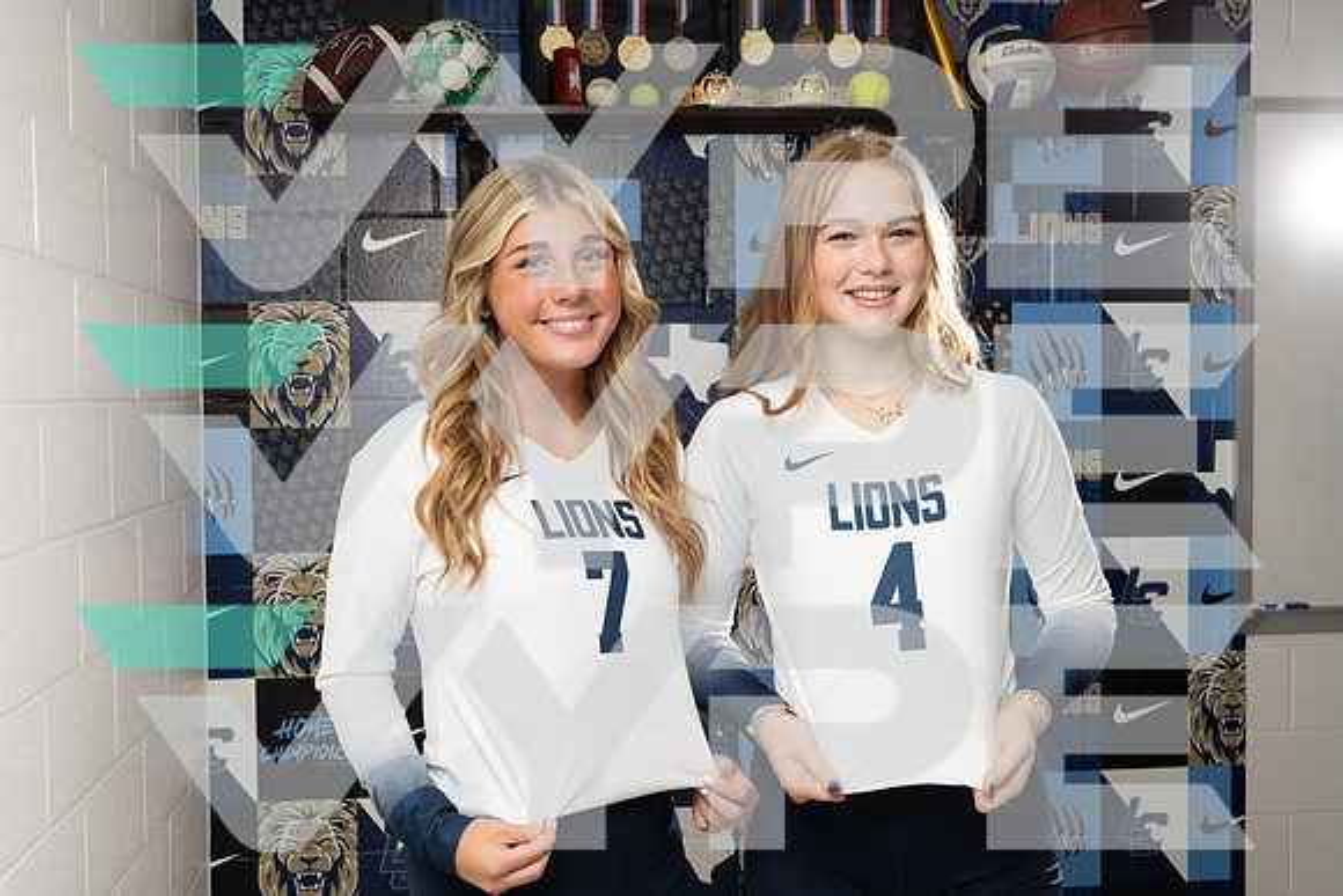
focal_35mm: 40
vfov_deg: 33.4
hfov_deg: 48.4
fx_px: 1493
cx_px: 672
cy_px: 448
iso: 640
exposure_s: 1/250
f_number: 8
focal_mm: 40
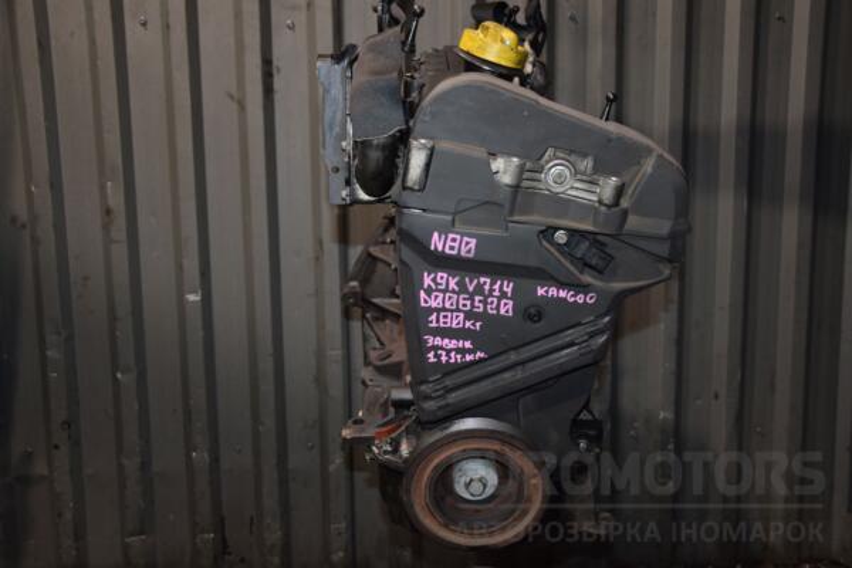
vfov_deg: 35.5
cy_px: 284
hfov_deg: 51.3
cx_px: 426
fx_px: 887
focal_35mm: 38
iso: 800
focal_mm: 25
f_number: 5
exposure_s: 1/60
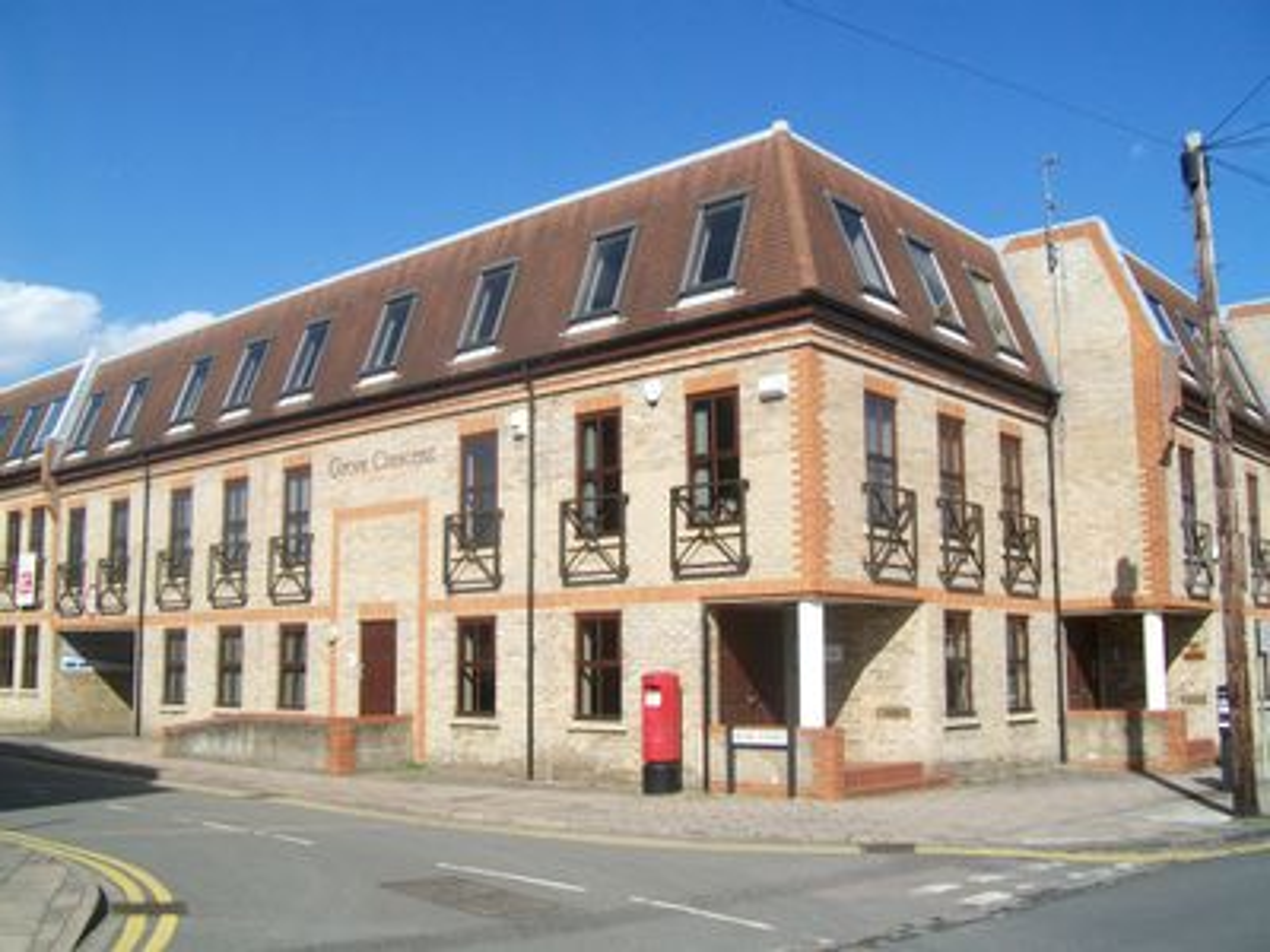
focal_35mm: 34
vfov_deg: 41.8
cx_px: 635
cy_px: 476
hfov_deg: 54.0
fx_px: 1247
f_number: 4.9
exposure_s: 1/400
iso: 64
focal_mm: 6.1
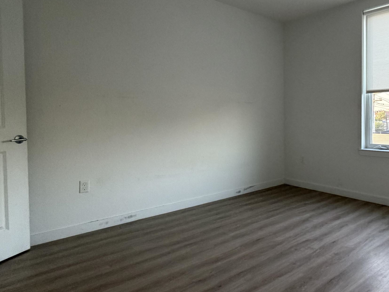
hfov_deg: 61.9
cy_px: 126
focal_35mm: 26
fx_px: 292
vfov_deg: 52.9
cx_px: 309
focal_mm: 2.22
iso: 400
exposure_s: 1/60
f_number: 2.2
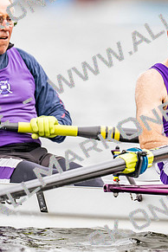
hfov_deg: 1.1
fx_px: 8378
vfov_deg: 1.7
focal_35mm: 1197
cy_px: 97
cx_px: 154
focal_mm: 600
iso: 900
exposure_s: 1/2500
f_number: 4
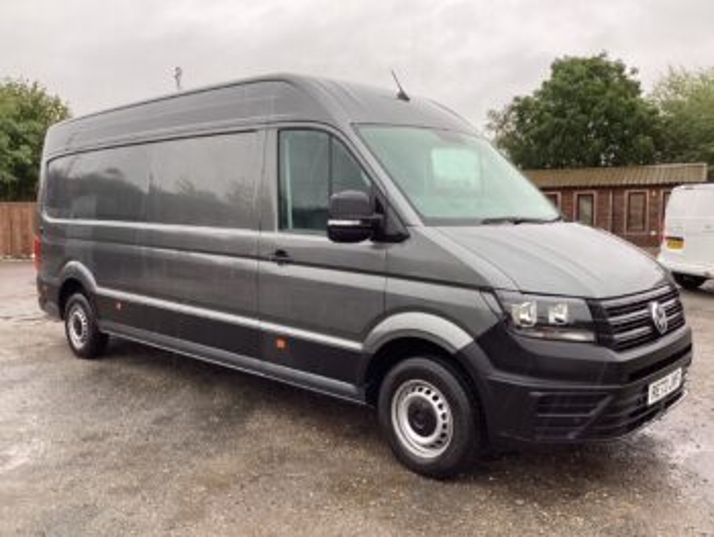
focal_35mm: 31
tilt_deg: -8.3
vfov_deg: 45.5
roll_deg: +0.6
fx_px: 640
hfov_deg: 58.3
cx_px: 357
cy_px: 268
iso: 40
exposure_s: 1/120
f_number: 2.4
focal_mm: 3.3
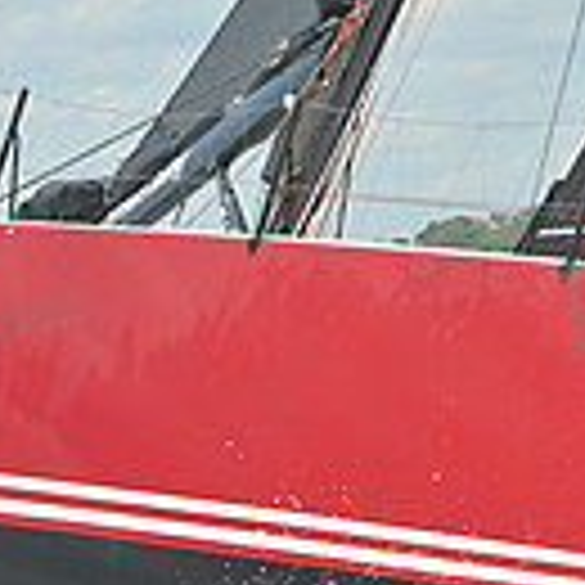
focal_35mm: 425
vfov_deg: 4.1
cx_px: 328
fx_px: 8126
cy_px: 70
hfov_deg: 4.1
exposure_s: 1/1250
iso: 250
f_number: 7.1
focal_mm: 112
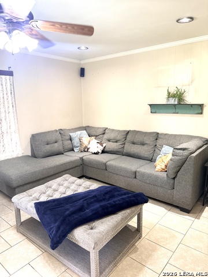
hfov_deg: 56.8
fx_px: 192
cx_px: 104
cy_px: 138
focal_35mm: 24
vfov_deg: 71.6
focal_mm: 6.76
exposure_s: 1/60
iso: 160
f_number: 1.78
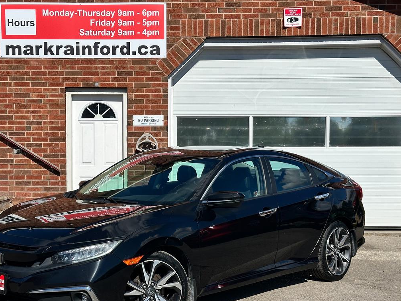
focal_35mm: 61
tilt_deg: -2.4
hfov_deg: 31.6
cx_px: 174
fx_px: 707
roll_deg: +0.2
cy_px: 181
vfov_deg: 24.0
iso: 64
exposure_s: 1/7634
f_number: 1.78
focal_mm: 6.86
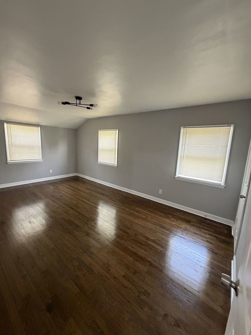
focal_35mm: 14
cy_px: 168
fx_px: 135
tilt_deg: -9.9
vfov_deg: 102.1
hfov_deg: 85.7
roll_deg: -4.2
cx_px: 126
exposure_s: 1/60
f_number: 2.2
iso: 640
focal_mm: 2.22
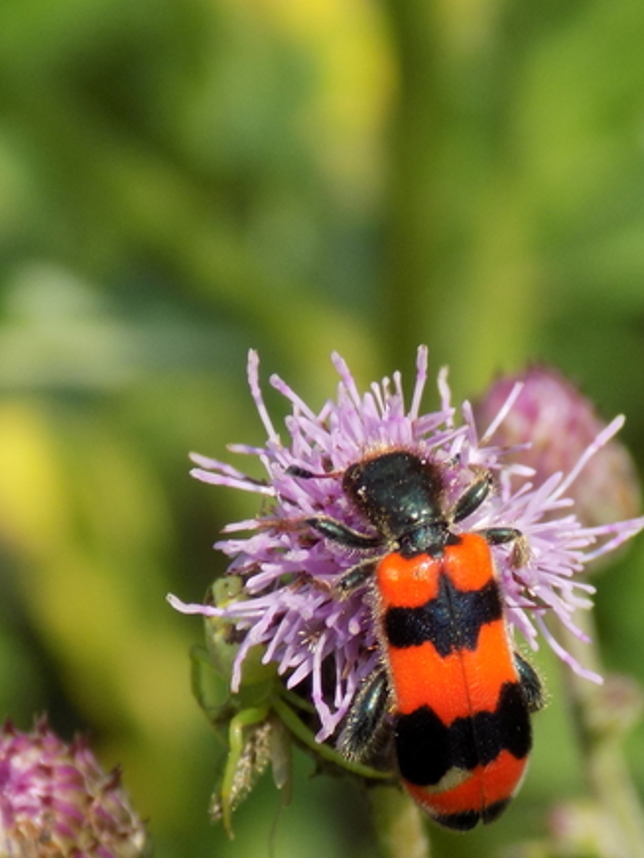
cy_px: 604
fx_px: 5730
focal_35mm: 231
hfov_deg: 6.4
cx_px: 485
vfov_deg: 8.6
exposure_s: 1/320
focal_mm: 20.9
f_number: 4.8
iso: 80
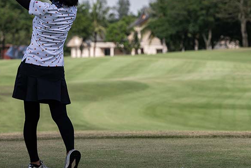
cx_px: 124
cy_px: 61
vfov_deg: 10.6
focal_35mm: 129
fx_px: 899
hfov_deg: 15.9
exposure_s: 1/2500
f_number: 3.2
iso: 280
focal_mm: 79
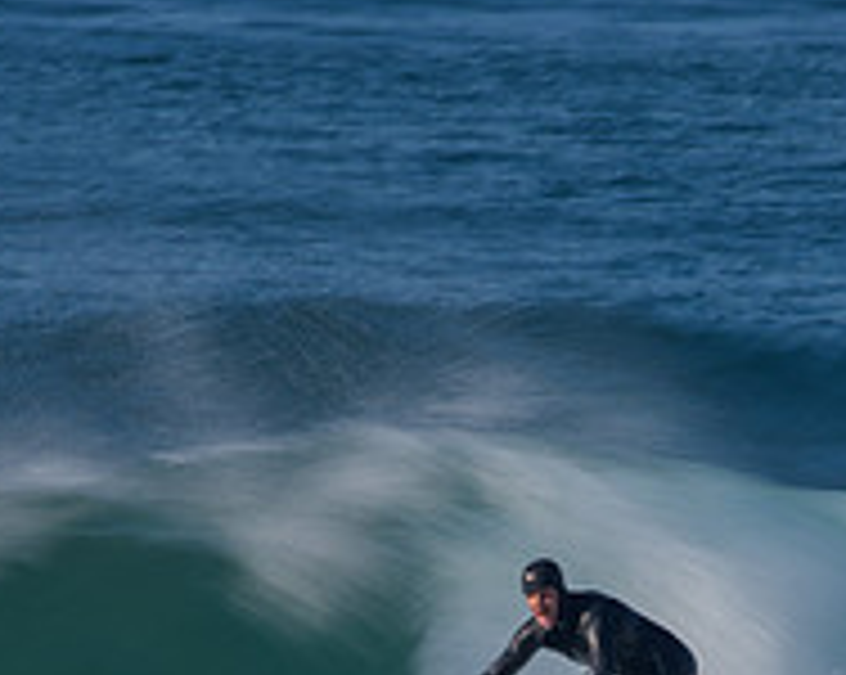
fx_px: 36293
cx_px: 626
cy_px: 727
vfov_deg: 1.1
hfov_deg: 1.3
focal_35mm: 1451
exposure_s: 1/13
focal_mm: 500
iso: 31
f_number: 16
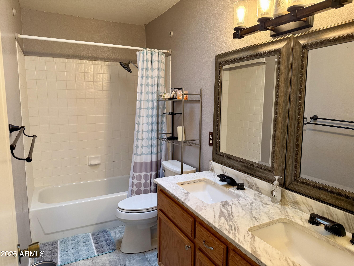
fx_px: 245
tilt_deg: -7.8
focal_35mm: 24
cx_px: 177
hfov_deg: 71.6
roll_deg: -0.6
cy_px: 133
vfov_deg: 56.8
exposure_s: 1/60
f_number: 1.78
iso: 320
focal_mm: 6.76
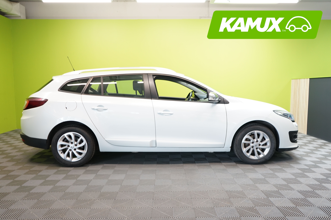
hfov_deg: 65.5
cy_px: 110
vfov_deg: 46.4
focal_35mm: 28
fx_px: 257
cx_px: 166
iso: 800
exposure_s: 1/30
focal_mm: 28
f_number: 3.5
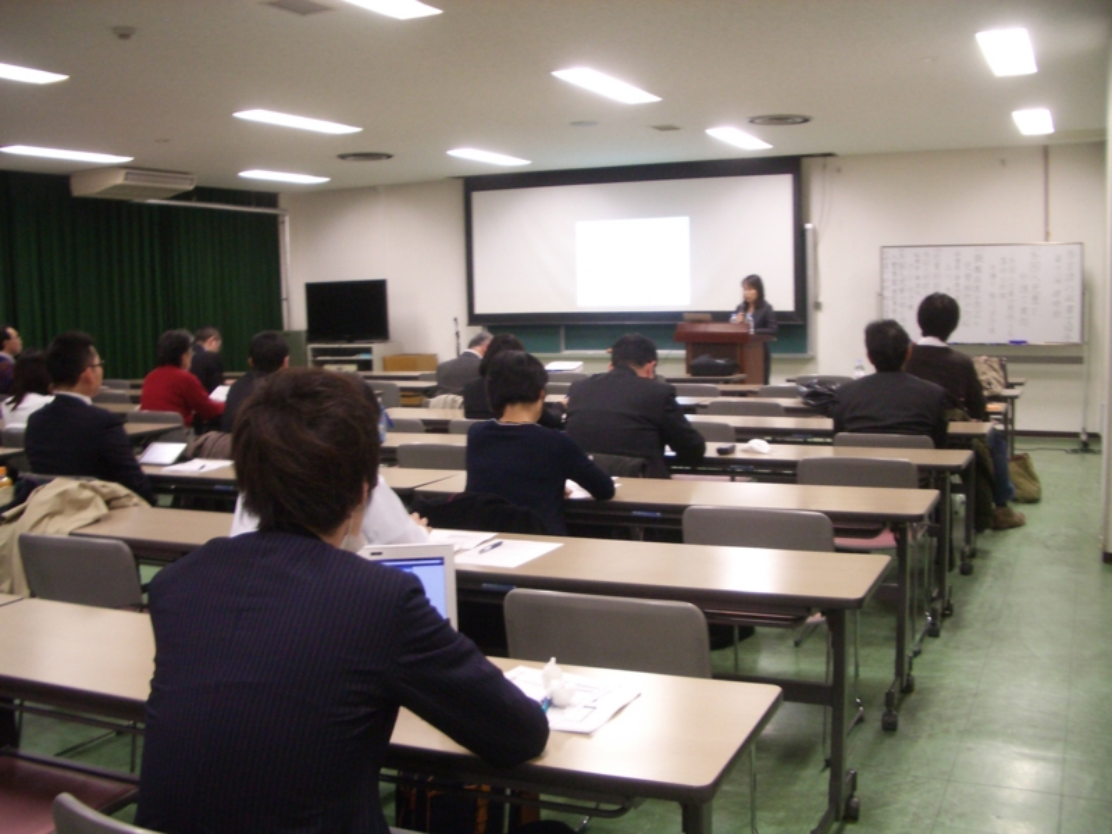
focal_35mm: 35
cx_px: 556
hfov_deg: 52.6
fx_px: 1124
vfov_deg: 40.7
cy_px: 417
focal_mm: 5.8
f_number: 2.6
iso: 200
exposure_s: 1/30
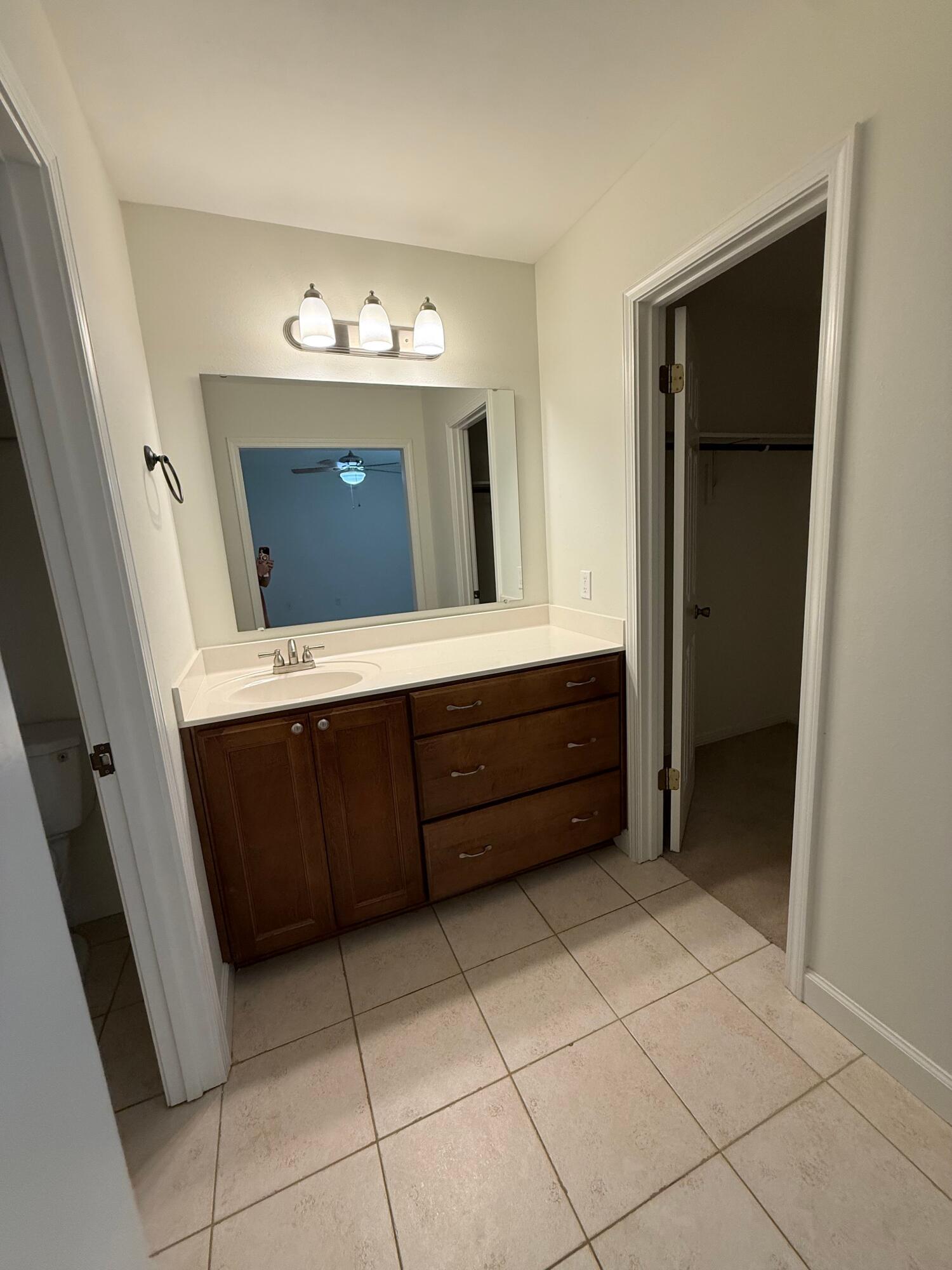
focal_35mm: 14
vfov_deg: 102.1
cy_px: 635
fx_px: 513
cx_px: 476
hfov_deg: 85.7
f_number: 2.2
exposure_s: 1/120
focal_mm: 2.22
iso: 160
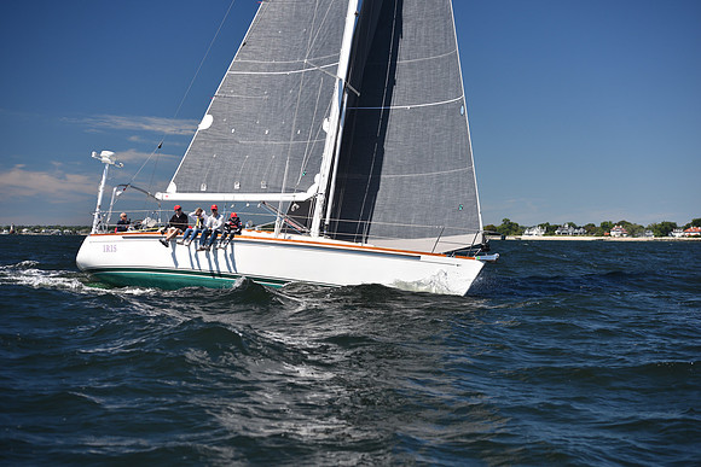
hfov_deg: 28.8
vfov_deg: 19.5
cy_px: 234
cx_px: 350
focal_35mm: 70
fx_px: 1363
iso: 200
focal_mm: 70
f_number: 4
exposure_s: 1/1000
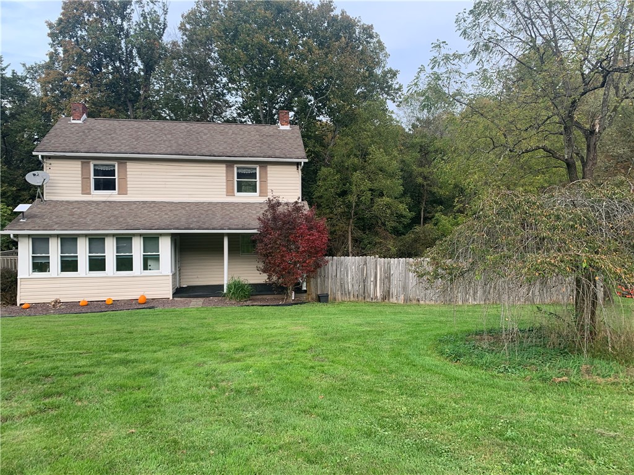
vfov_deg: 53.1
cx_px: 317
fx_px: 476
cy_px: 238
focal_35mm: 26
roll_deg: +0.7
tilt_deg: -1.3
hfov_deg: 67.3
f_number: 1.8
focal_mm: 4.25
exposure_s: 1/122
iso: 32
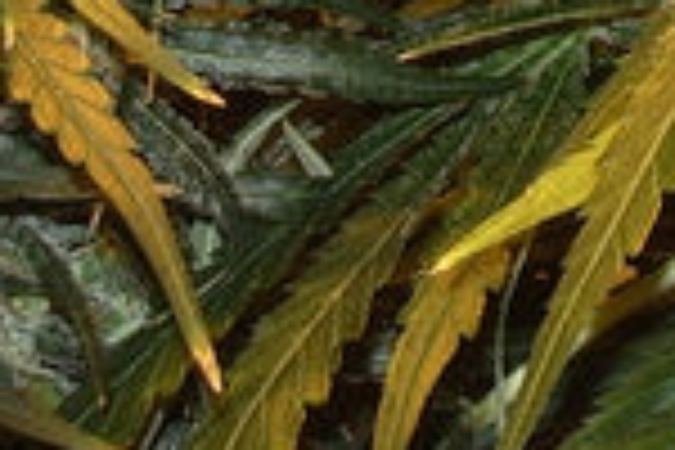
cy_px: -531
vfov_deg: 4.0
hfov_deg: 5.9
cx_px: 990
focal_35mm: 343
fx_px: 6431
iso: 50
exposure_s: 1/50
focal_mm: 10.2
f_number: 5.6
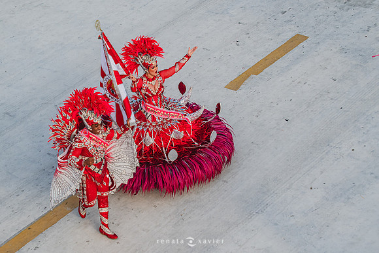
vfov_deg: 12.2
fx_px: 1185
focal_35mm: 113
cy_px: 94
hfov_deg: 18.2
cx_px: 163
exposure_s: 1/1600
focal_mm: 82
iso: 200
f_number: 5.6
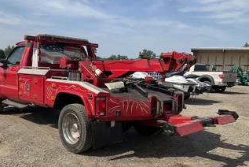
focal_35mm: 38
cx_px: 103
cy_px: 96
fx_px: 263
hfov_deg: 50.4
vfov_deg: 35.1
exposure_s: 1/1984
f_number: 1.8
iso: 25
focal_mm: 3
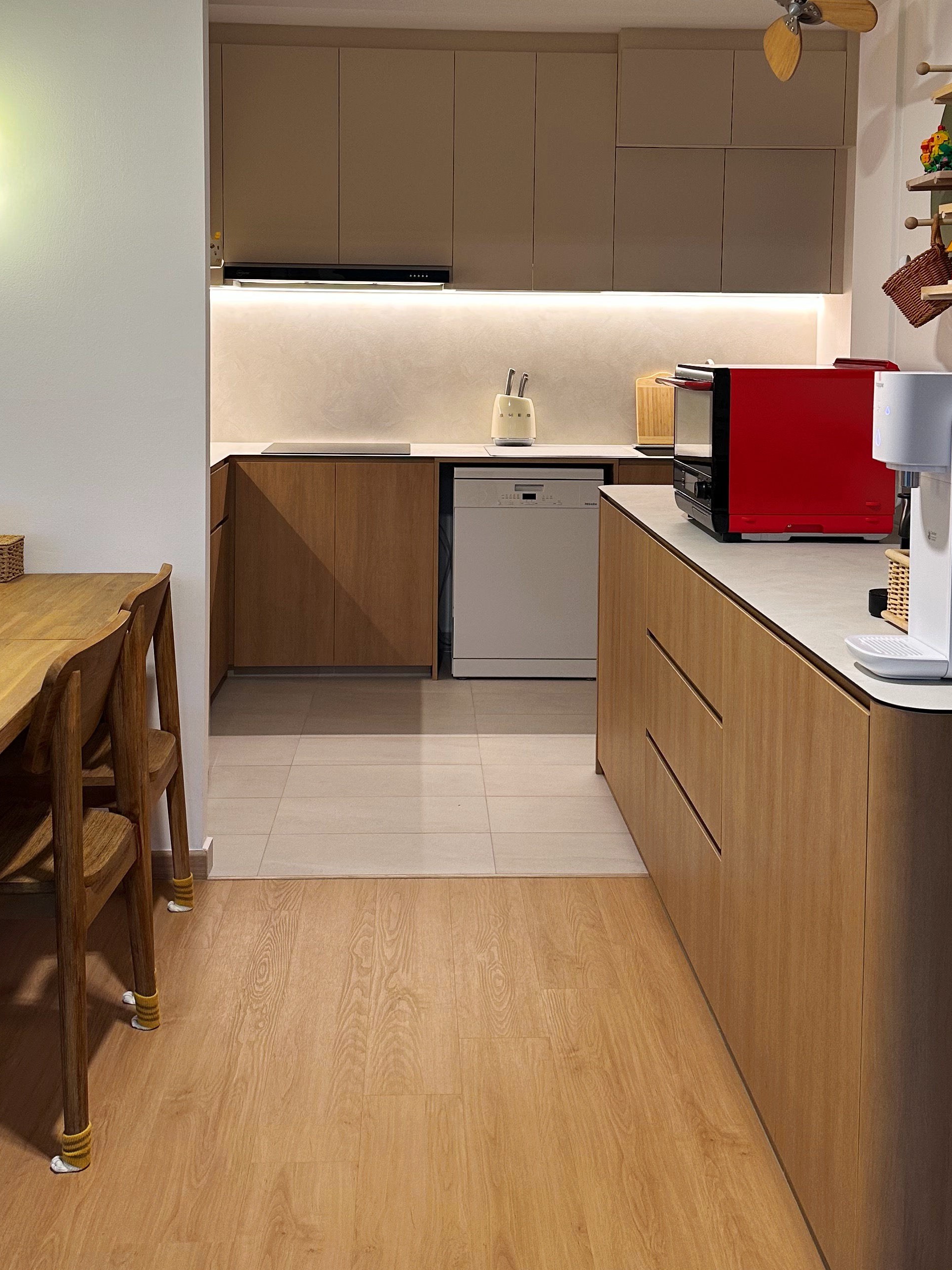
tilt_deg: -2.8
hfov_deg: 37.7
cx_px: 479
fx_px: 1394
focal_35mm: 38
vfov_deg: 48.0
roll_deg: -1.1
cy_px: 406
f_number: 1.78
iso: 160
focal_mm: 6.86
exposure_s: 1/50
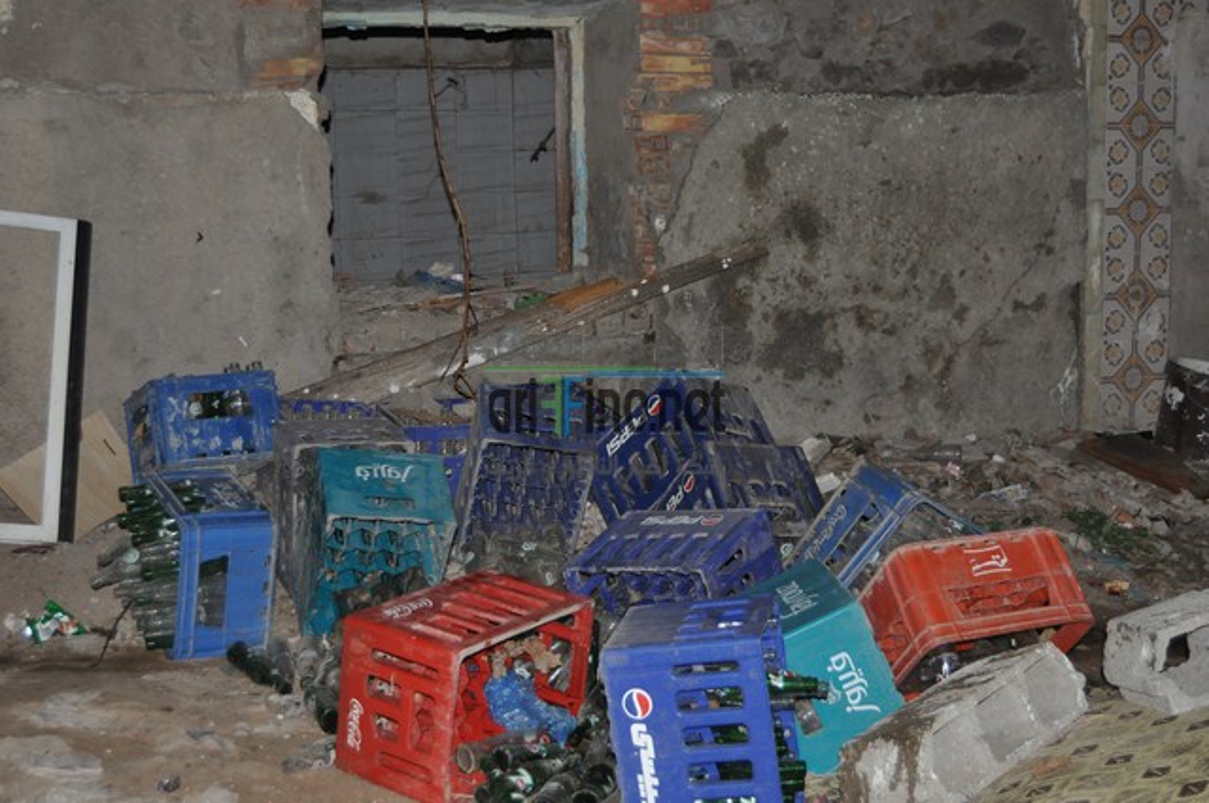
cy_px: 402
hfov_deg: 38.9
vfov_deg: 26.4
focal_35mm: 51
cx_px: 604
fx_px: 1711
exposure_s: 1/60
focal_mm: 34
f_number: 4.5
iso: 800
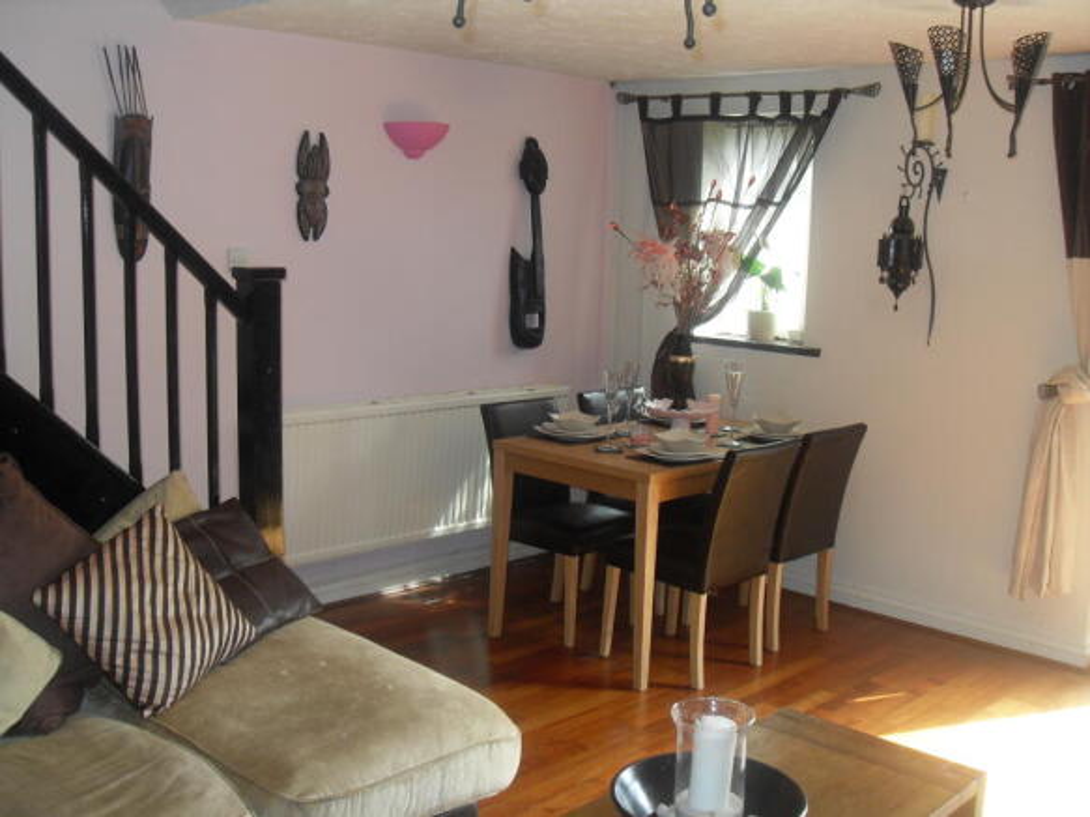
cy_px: 408
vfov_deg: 38.7
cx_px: 545
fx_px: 1165
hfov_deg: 50.1
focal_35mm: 37
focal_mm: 6.3
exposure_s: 1/45
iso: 100
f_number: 2.8
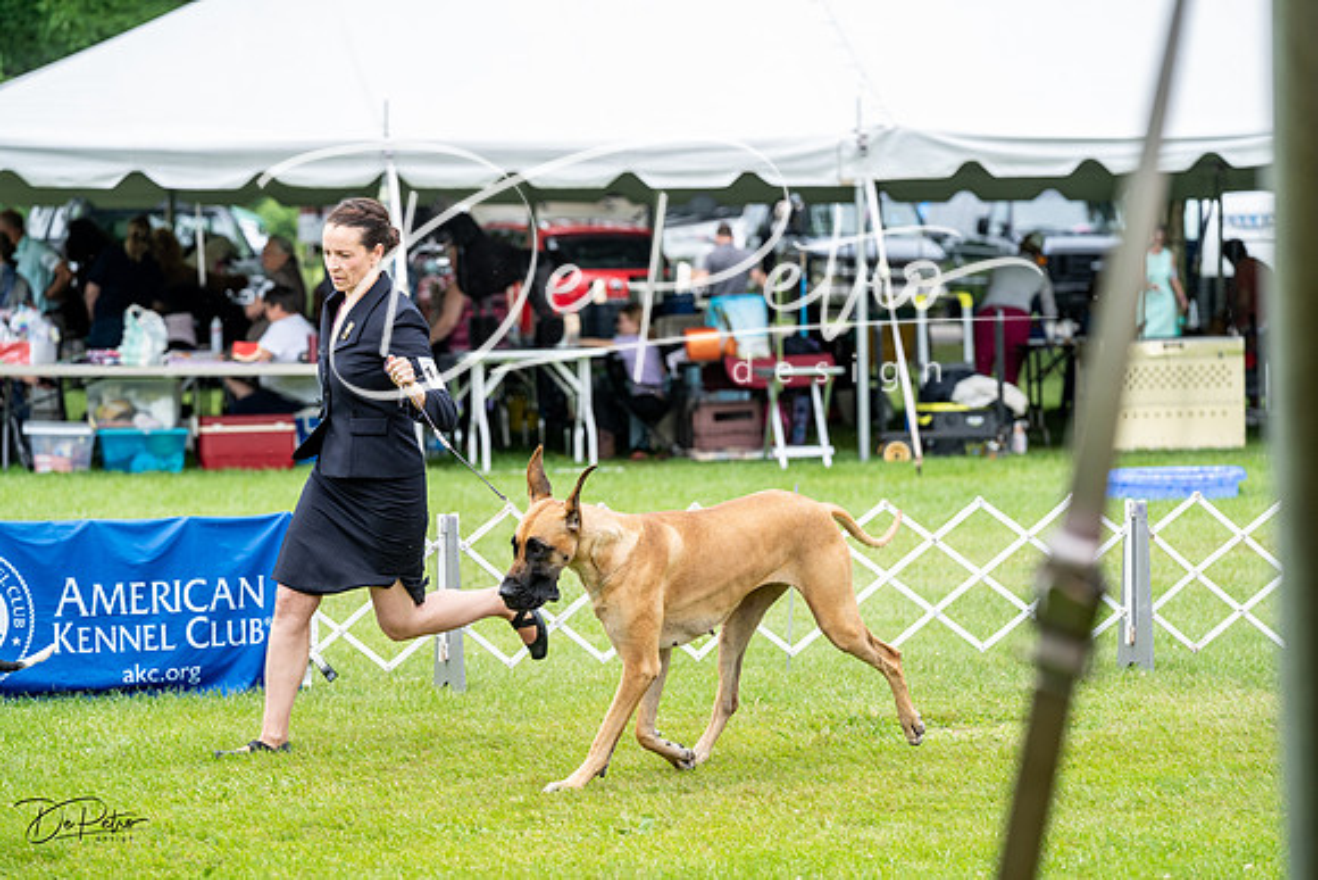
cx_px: 659
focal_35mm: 146
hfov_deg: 14.1
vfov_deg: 9.4
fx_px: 5346
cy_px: 440
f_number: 4.5
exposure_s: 1/1000
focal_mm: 146
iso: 400
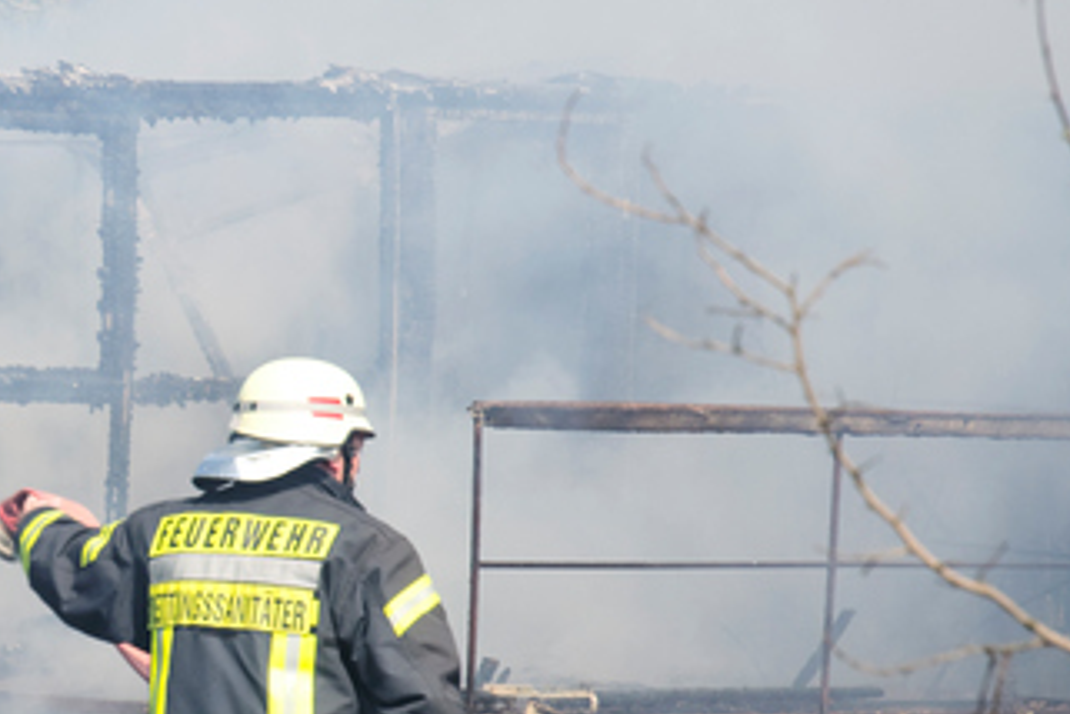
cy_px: 462
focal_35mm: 186
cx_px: -100
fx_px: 5532
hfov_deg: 10.9
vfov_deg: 7.4
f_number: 5
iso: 100
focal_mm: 55
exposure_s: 1/100
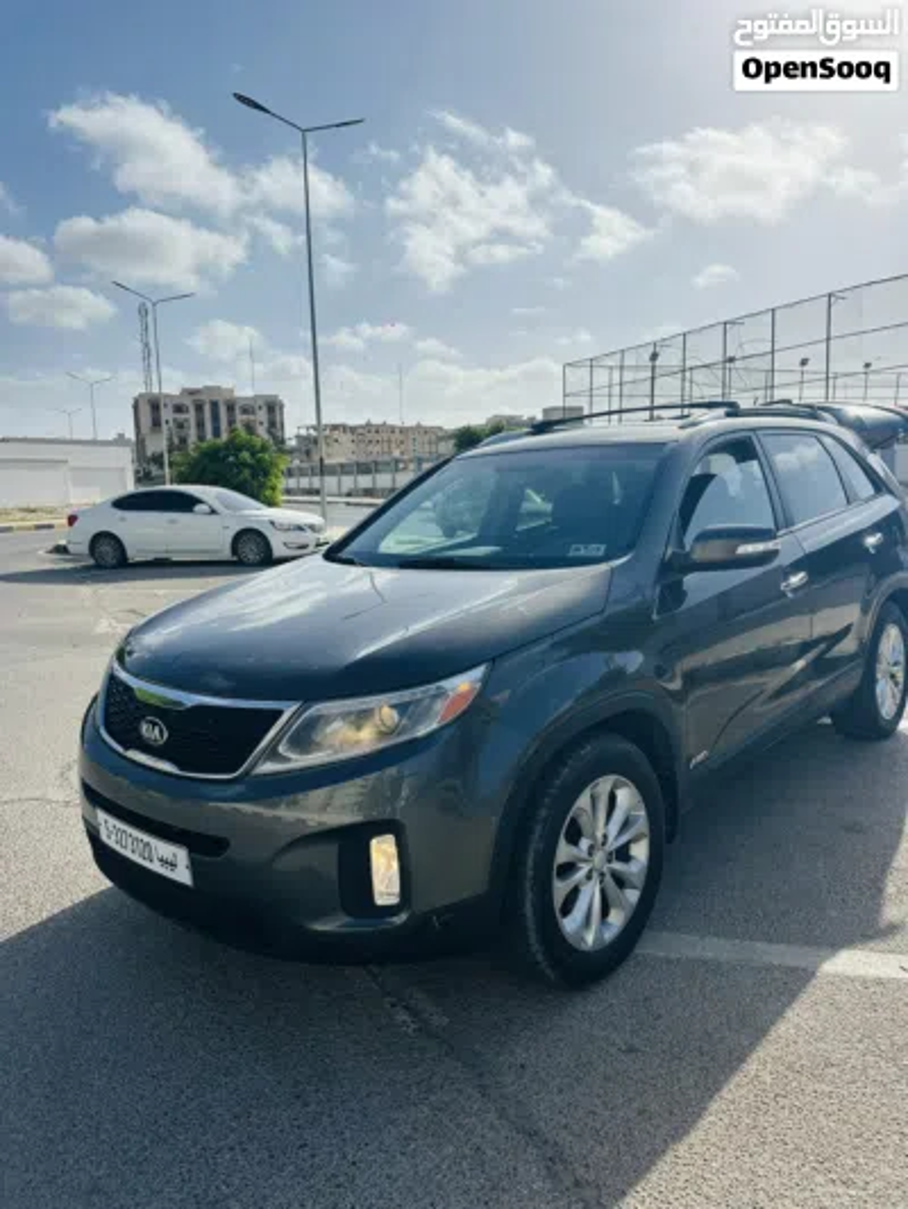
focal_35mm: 24
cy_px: 604
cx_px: 454
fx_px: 839
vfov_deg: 71.6
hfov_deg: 56.8
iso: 80
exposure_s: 1/10753
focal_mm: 6.86
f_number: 1.78
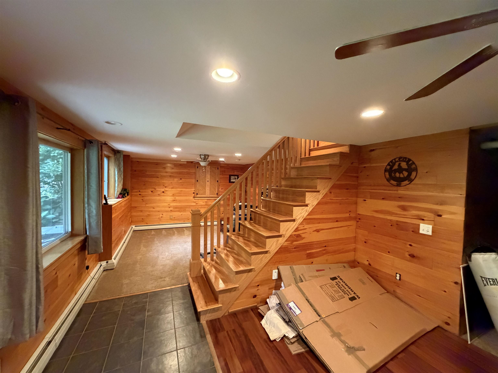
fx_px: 201
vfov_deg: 85.7
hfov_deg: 102.1
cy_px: 186
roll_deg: -0.7
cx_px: 249
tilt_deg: -1.2
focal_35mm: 14
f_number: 2.2
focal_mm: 2.22
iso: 1000
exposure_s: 1/60
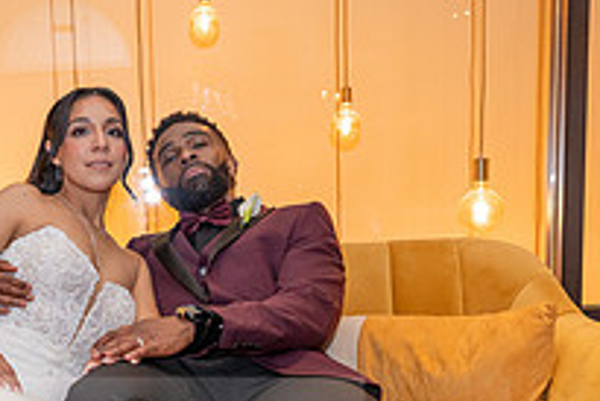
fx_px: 1134
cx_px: 117
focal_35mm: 68
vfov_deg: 19.2
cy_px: 446
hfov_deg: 29.0
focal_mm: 24
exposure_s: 1/200
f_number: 3.2
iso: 800
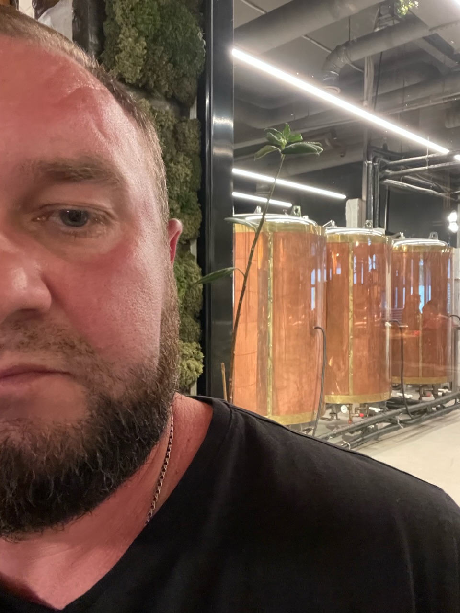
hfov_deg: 46.8
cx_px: 230
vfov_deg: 60.0
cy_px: 306
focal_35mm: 30
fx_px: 532
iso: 1250
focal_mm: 2.71
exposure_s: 1/17
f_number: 2.2
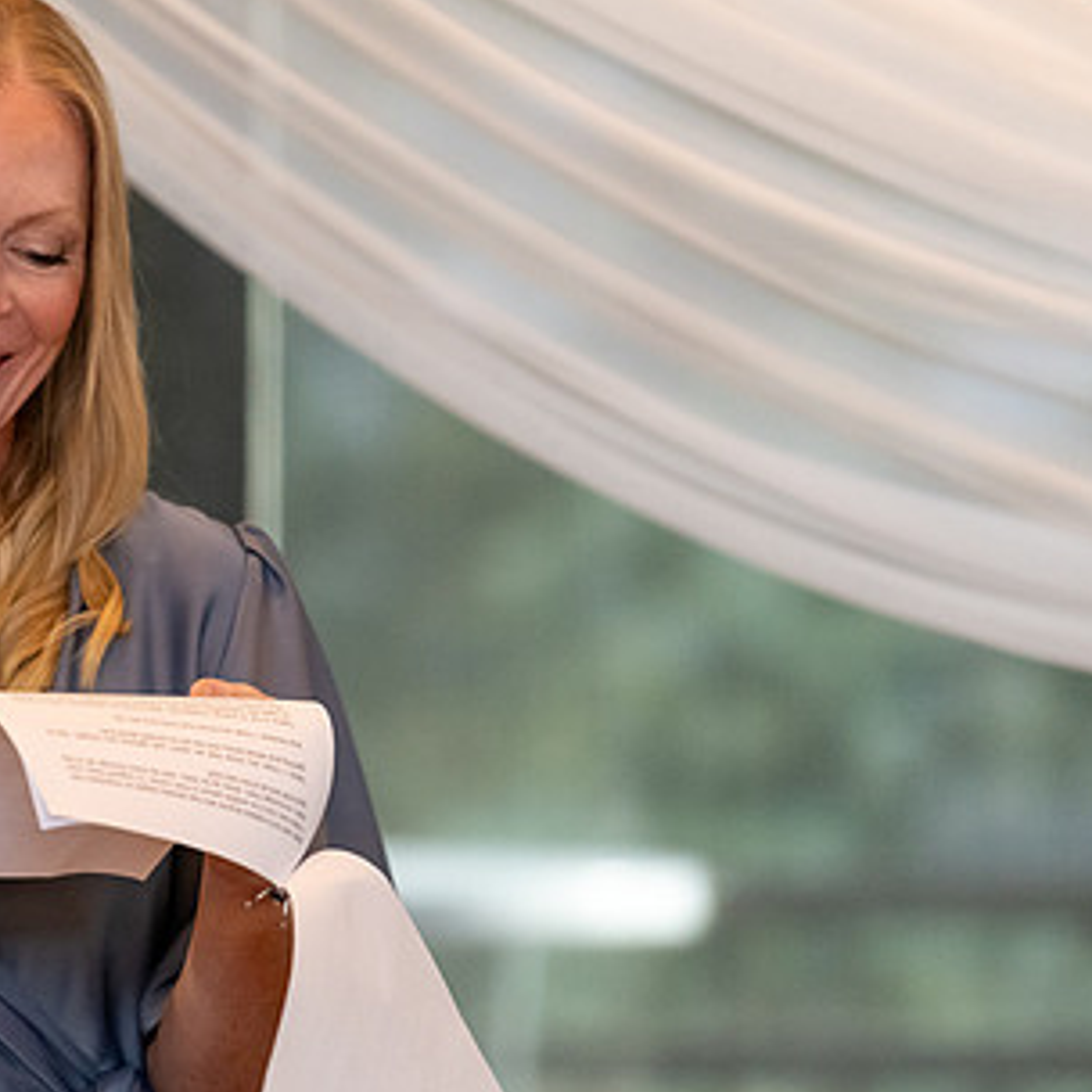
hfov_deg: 4.7
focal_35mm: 370
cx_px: 284
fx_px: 13205
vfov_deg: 4.7
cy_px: 532
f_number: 2.8
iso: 3200
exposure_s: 1/400
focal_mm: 190
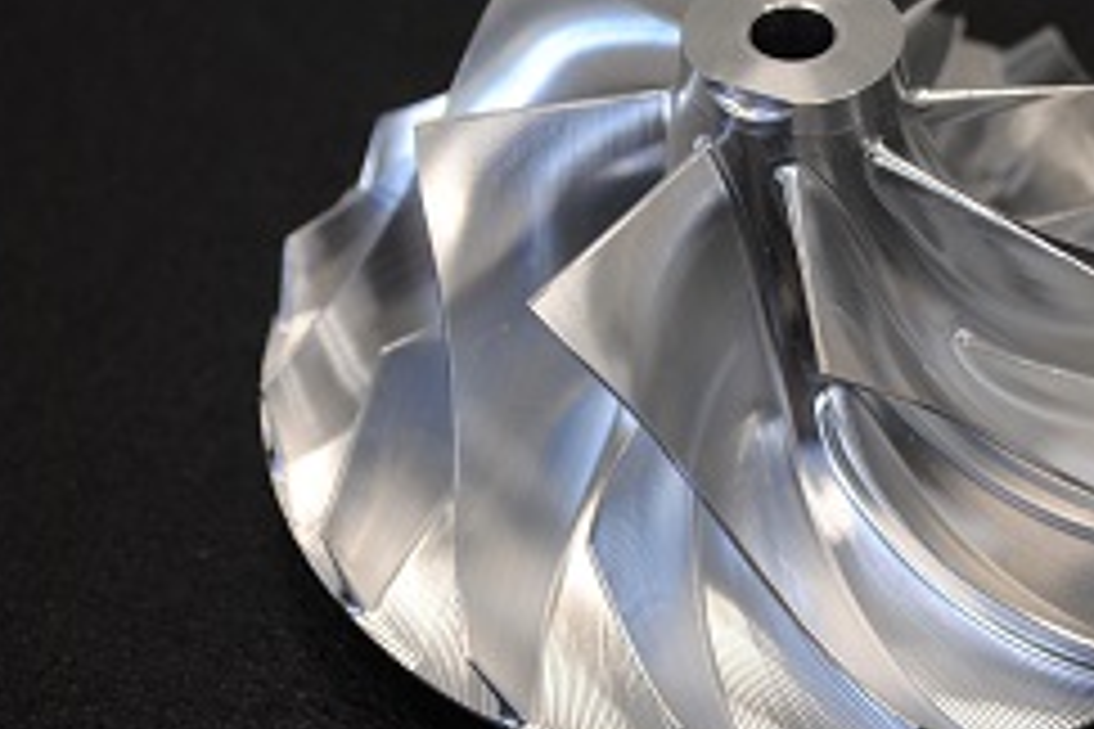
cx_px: 797
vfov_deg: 14.5
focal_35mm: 94
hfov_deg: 21.5
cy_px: 308
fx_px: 2856
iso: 200
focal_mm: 38
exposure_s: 1/40
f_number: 5
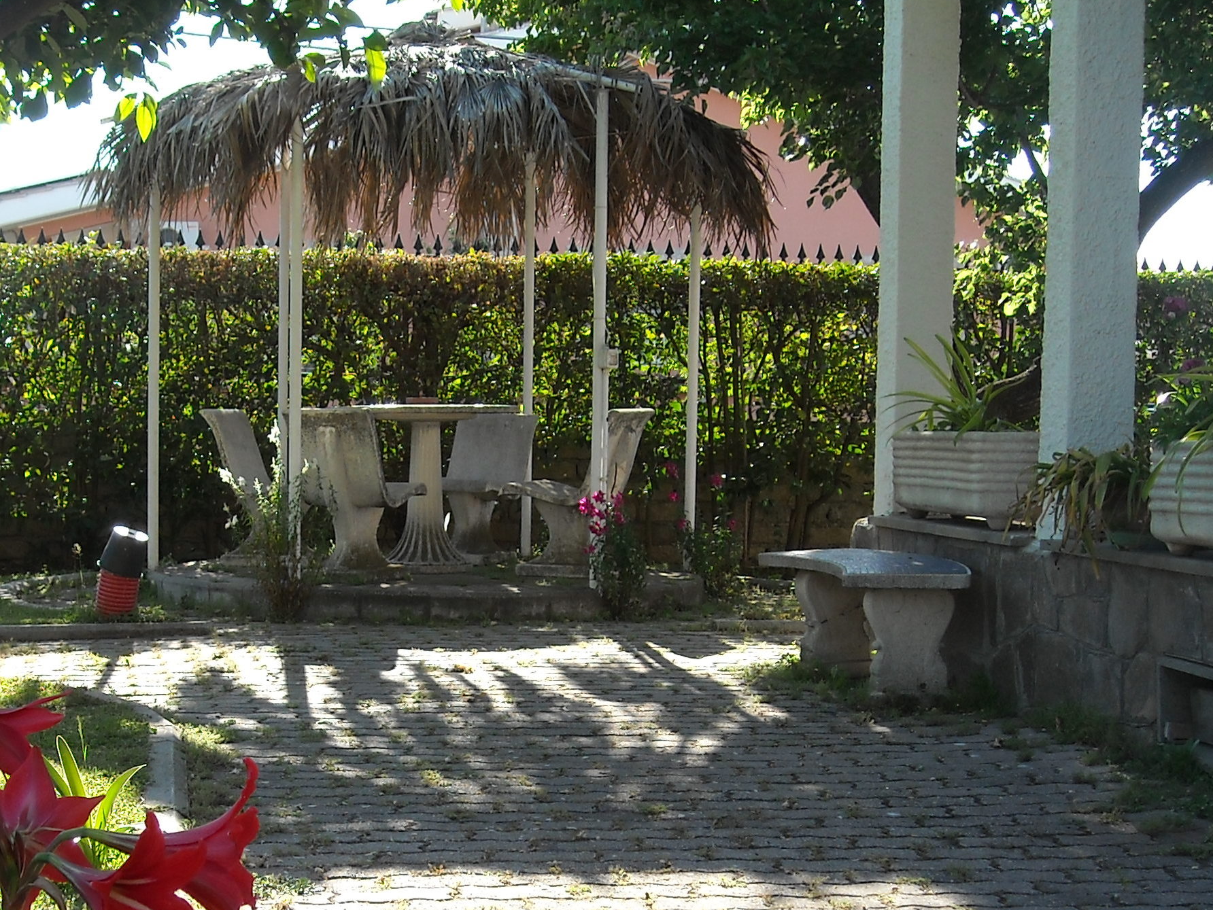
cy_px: 714
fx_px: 2243
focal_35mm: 64
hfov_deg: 30.0
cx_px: 370
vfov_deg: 22.7
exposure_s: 1/260
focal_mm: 5.7
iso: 64
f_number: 2.8
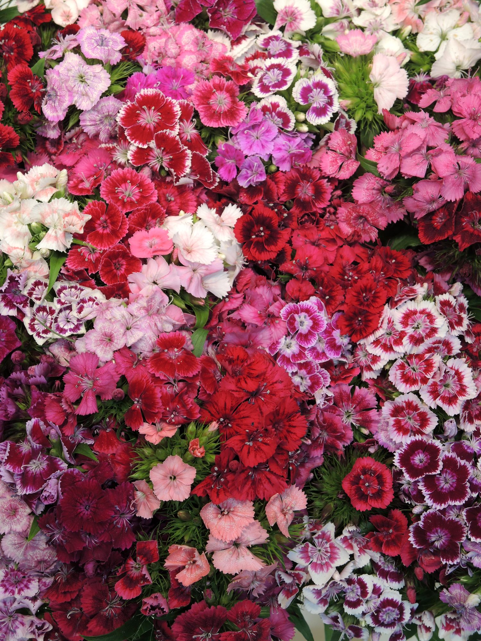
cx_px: 240
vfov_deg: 23.0
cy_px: 320
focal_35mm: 85
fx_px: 1575
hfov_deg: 17.4
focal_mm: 17.7
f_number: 3.2
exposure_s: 1/250
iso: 80
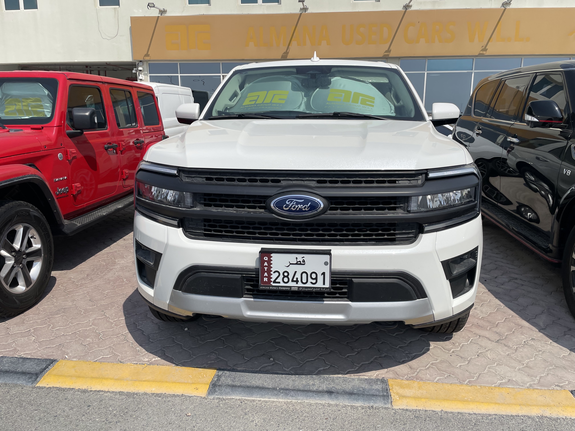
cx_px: 288
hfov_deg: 67.3
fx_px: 432
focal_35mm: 26
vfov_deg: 53.1
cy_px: 216
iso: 32
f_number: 1.6
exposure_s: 1/6897
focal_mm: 4.2
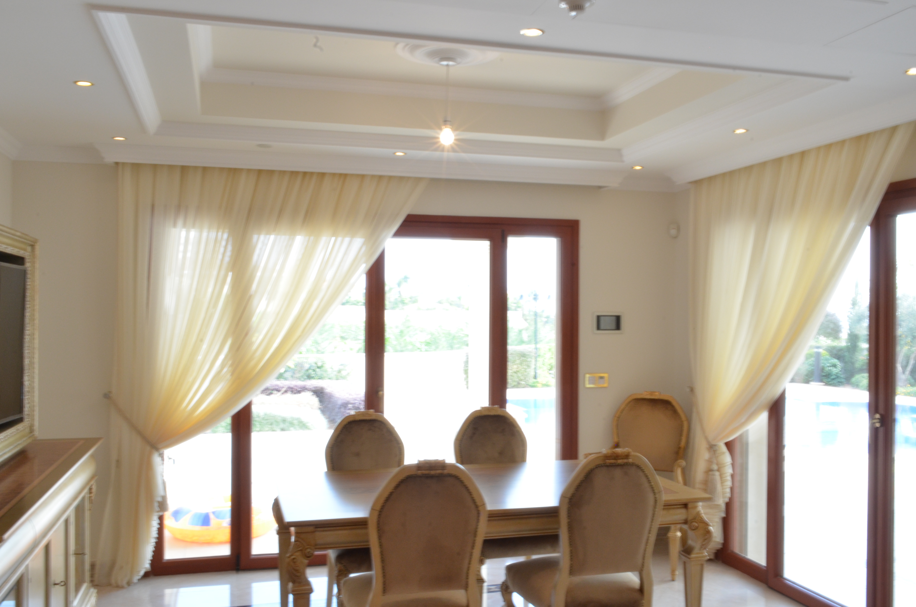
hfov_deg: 57.3
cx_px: 458
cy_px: 304
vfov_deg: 39.8
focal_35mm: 33
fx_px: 838
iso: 640
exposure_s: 1/5
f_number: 25
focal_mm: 22
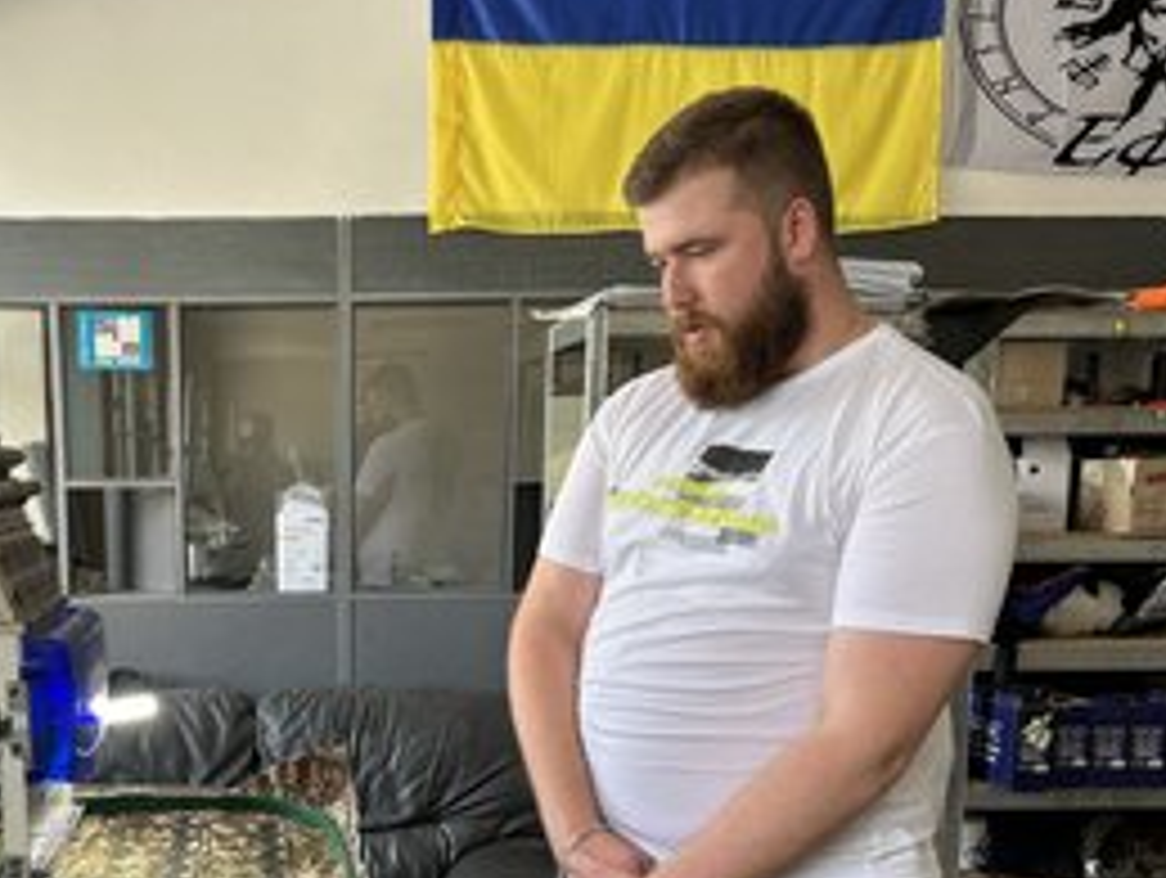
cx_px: 284
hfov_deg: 48.1
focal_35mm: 37
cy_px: 644
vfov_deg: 37.9
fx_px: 1248
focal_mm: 6.86
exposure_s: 1/100
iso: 64
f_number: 1.78
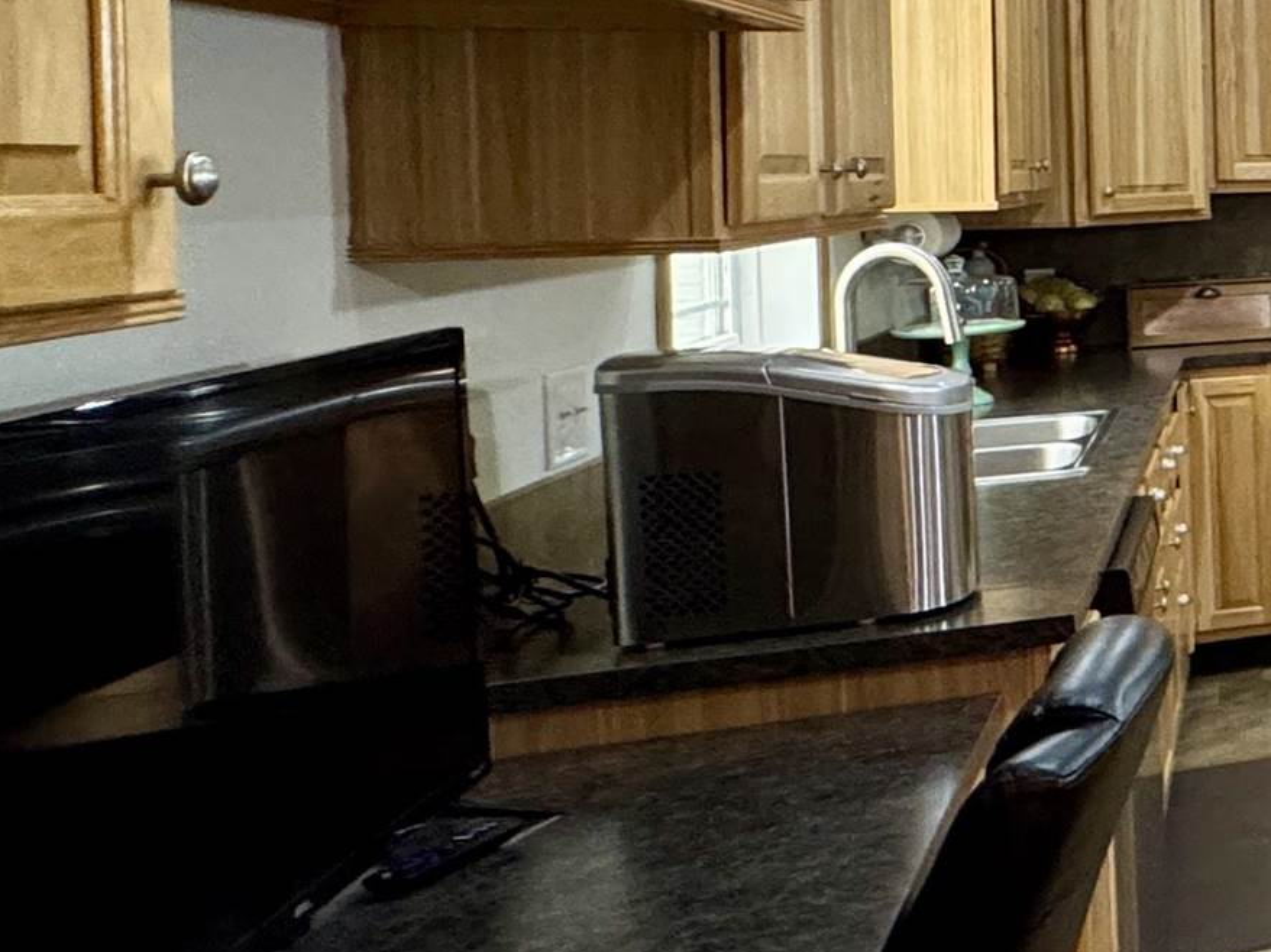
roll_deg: +0.3
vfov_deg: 29.0
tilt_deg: -1.4
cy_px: 197
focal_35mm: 49
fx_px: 1799
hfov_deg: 25.2
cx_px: 2058
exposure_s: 1/60
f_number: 2.2
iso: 400
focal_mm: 2.22
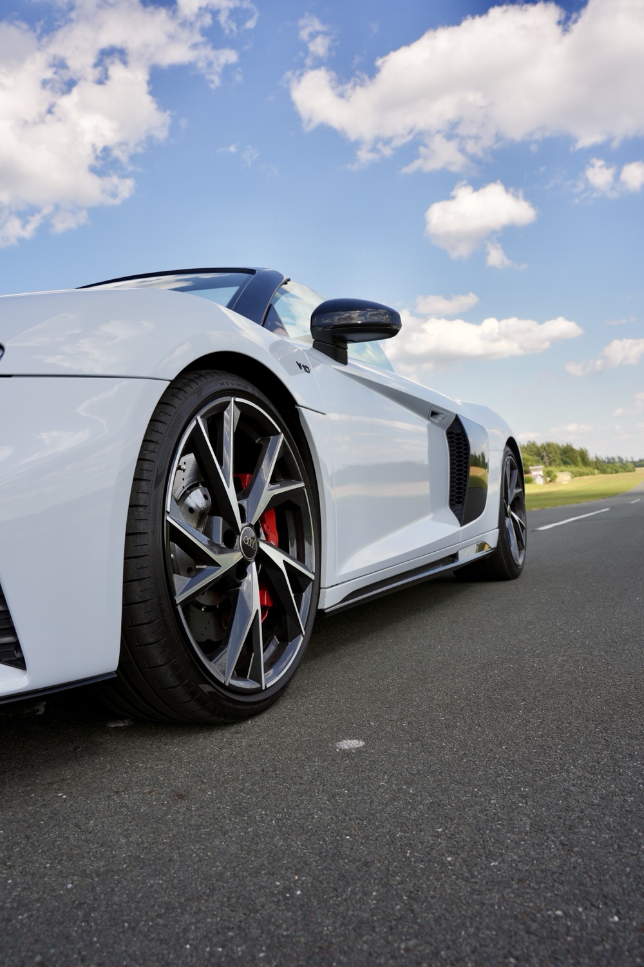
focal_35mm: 28
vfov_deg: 65.5
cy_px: 484
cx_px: 322
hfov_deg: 46.4
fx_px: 751
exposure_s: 1/250
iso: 125
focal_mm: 28
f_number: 7.1
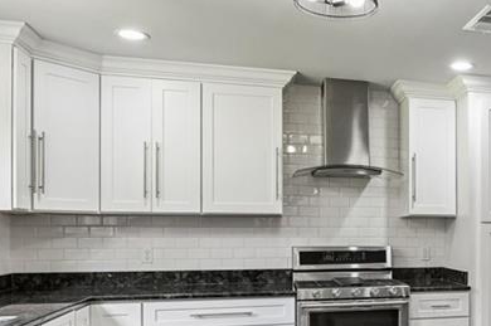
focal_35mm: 42
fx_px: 572
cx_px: 454
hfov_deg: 42.1
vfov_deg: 31.7
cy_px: 203
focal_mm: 16
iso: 400
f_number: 11
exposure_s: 1/15
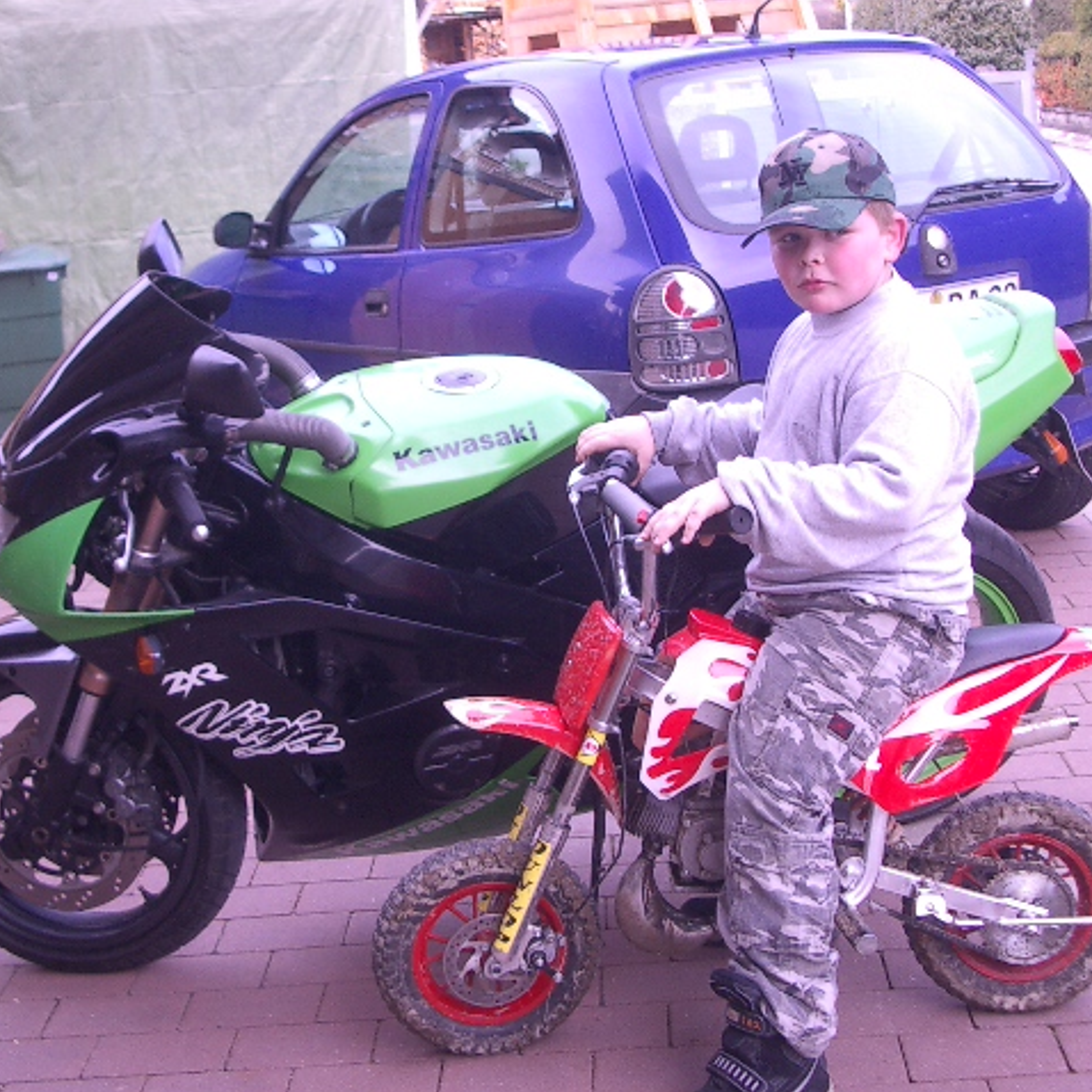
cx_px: 491
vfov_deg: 29.6
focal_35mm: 58
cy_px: 546
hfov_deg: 29.5
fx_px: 2070
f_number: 3.1
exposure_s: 1/80
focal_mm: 8.2
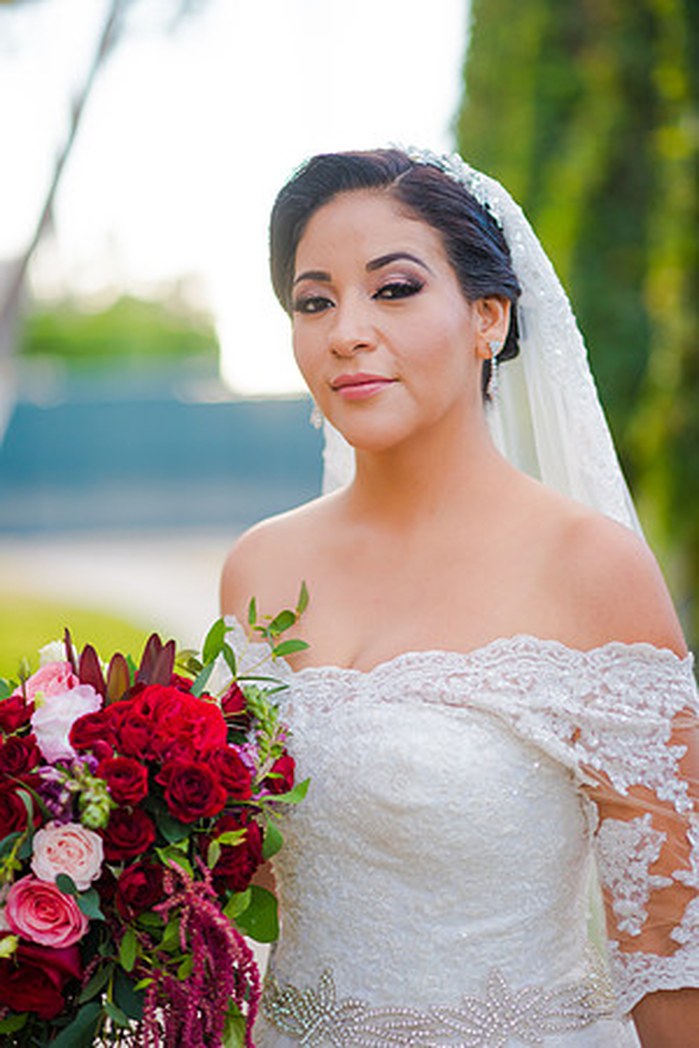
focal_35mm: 85
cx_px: 350
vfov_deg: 23.9
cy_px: 524
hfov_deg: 16.1
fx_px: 2475
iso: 320
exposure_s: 1/1250
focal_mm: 85
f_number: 1.8
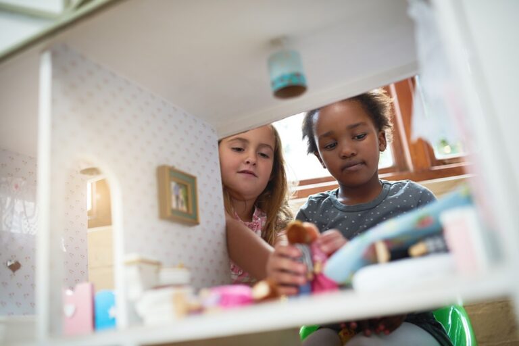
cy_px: 173
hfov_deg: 54.4
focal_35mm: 35
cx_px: 260
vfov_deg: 37.9
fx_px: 505
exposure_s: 1/200
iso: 200
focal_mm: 35
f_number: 2
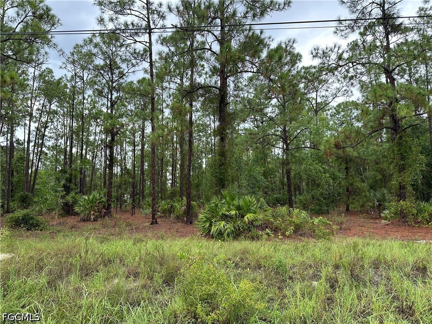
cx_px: 216
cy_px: 162
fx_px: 300
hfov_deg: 71.6
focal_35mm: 24
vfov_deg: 56.8
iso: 80
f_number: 1.78
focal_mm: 6.86
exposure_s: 1/887
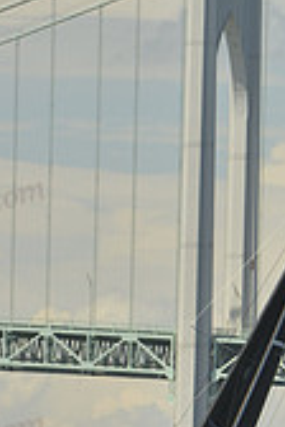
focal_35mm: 690
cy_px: 559
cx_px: 177
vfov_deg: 3.0
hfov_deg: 2.0
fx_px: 8193
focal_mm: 200
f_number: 8
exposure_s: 1/1600
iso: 280
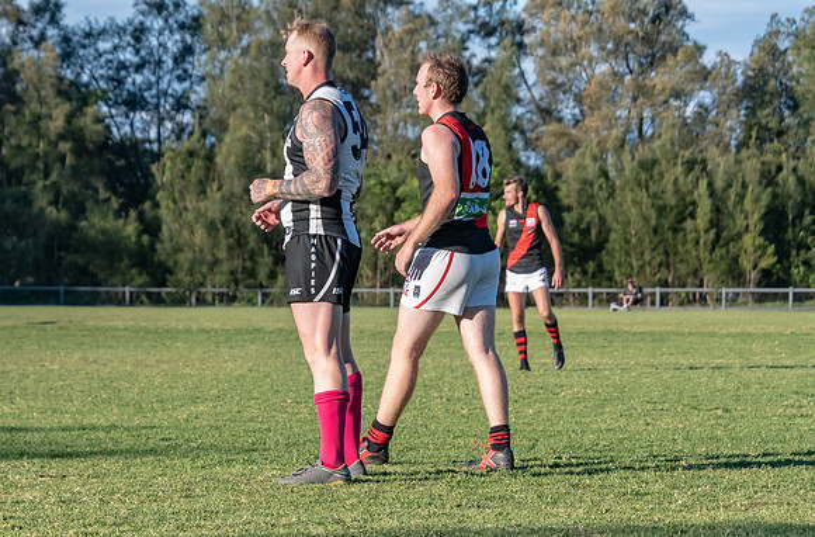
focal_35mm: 186
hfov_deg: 11.1
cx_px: 311
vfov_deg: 7.3
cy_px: 336
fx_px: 4202
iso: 800
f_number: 6.3
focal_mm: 100
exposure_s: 1/2500
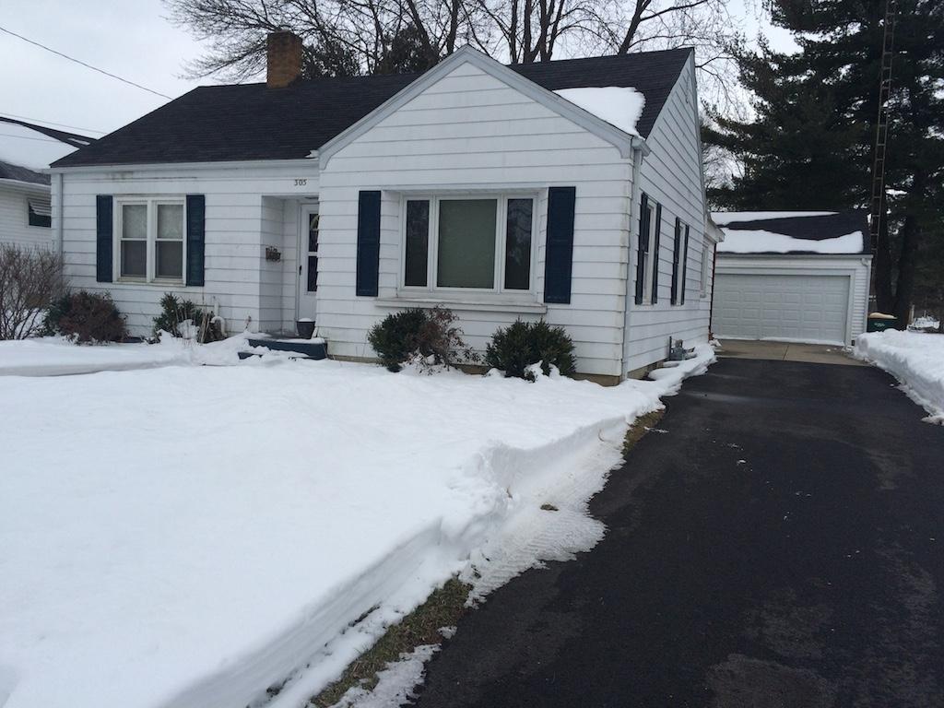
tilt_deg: -3.3
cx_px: 472
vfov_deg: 48.2
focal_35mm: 29
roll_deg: -0.7
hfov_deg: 61.7
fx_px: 791
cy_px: 354
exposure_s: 1/2415
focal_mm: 4.15
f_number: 2.2
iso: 32
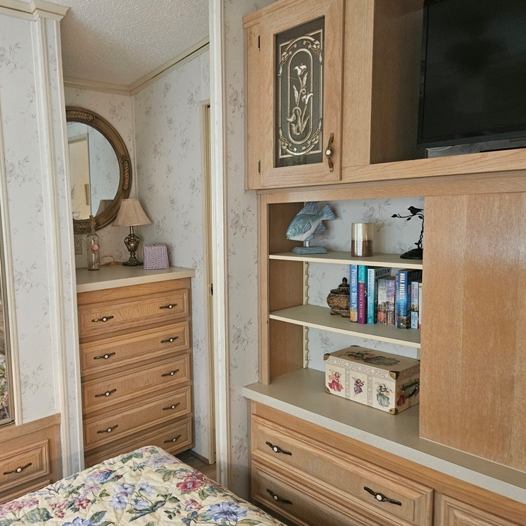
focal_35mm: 28
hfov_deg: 56.4
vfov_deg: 57.3
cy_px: 263
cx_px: 189
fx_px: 481
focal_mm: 5.4
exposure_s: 1/40
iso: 500
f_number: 1.8
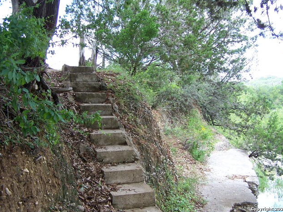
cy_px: 108
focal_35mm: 39
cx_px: 142
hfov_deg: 47.9
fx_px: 319
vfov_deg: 36.8
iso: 80
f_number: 2.8
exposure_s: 1/180
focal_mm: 6.3
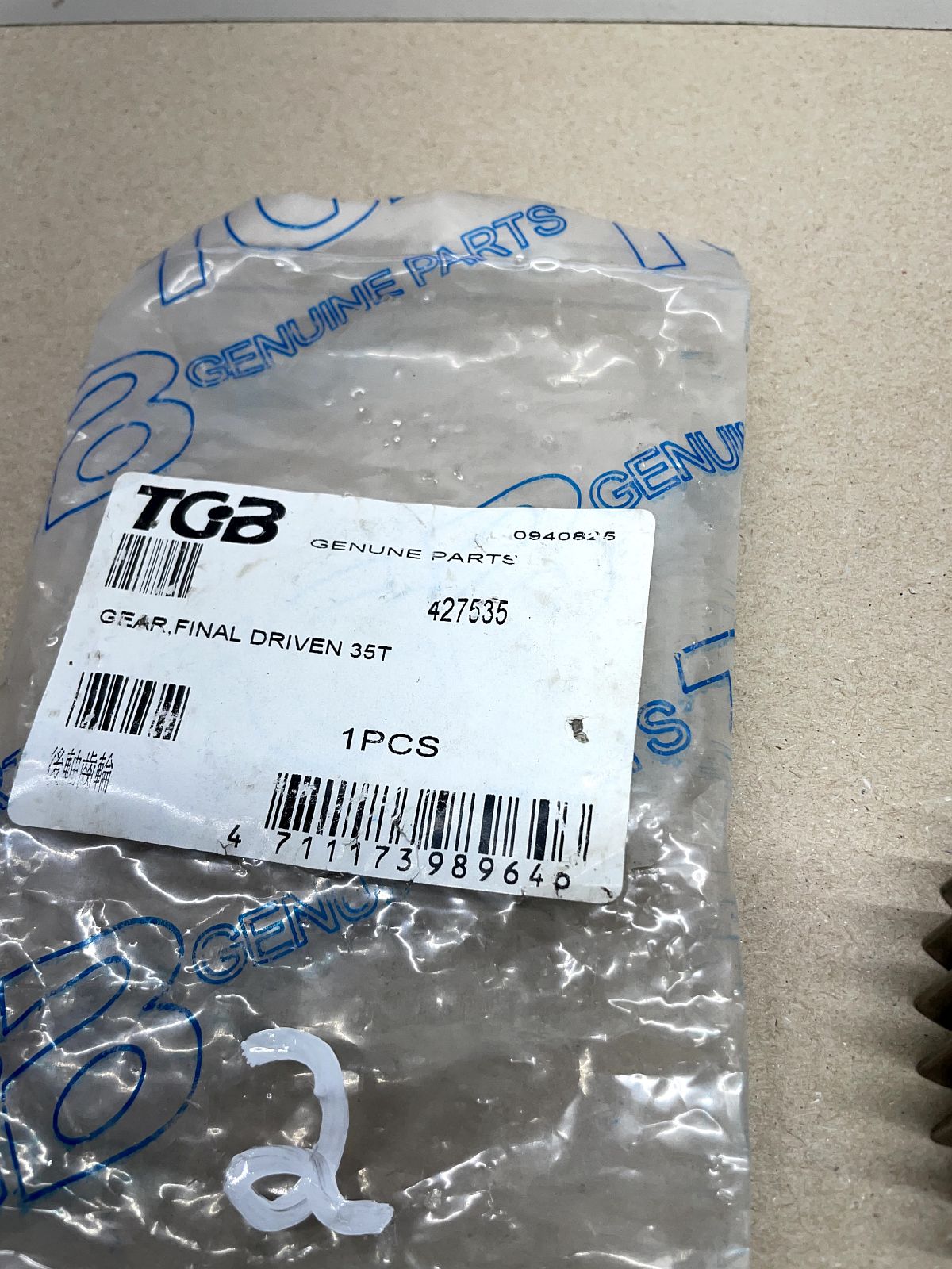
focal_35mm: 26
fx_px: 953
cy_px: 634
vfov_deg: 67.3
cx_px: 476
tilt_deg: -63.8
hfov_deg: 53.1
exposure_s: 1/177
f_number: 1.6
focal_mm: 4.2
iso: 32
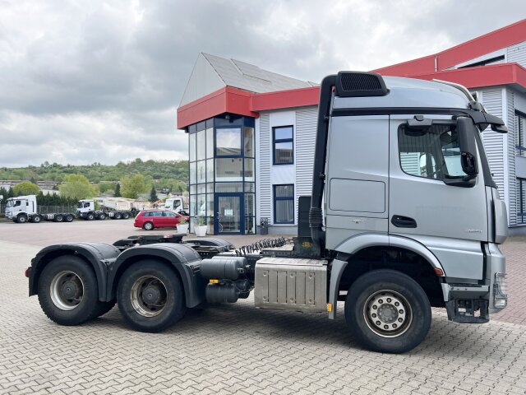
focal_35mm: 26
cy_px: 198
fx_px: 395
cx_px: 263
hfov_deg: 67.3
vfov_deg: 53.1
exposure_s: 1/1553
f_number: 1.5
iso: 50
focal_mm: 5.7
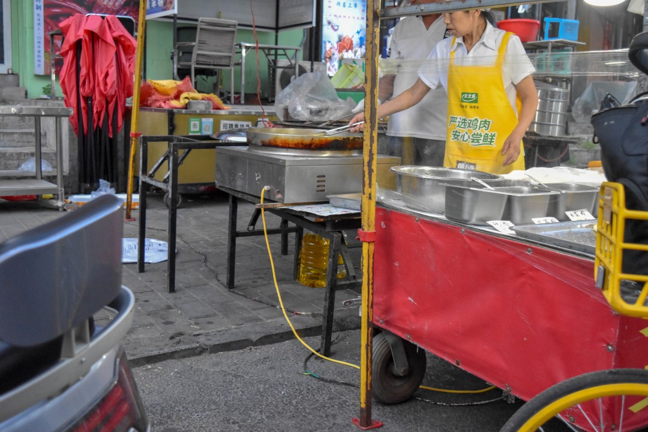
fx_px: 702
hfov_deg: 49.6
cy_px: 216
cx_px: 324
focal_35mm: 39
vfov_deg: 34.2
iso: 2200
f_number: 4
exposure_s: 1/500
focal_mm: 26
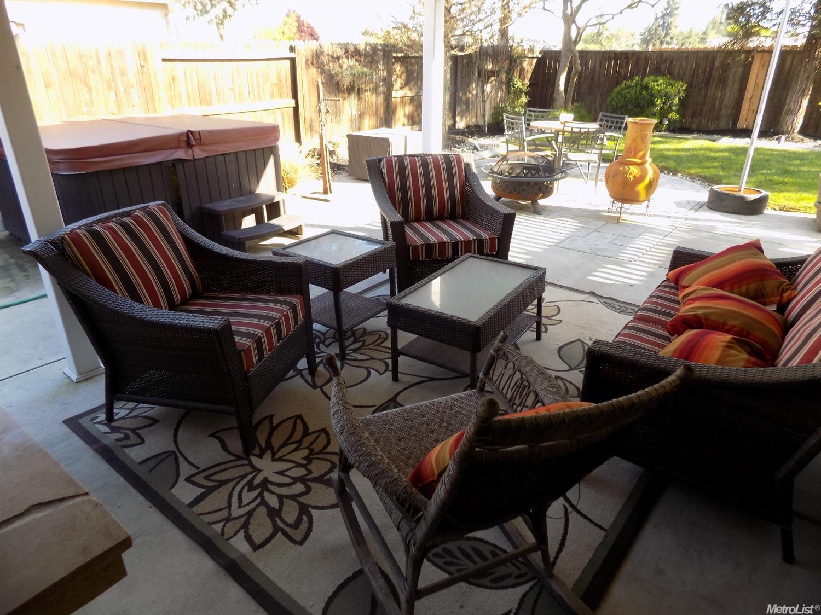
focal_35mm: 23
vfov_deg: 58.9
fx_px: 545
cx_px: 410
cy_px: 308
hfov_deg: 73.9
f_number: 3.1
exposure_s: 1/80
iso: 80
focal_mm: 4
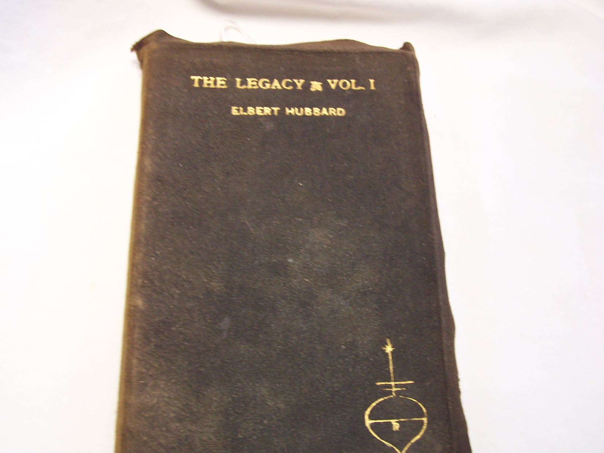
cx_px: 302
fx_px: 646
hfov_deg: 50.1
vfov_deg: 38.7
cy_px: 226
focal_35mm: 37
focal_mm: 5.6
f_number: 2.8
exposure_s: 1/30
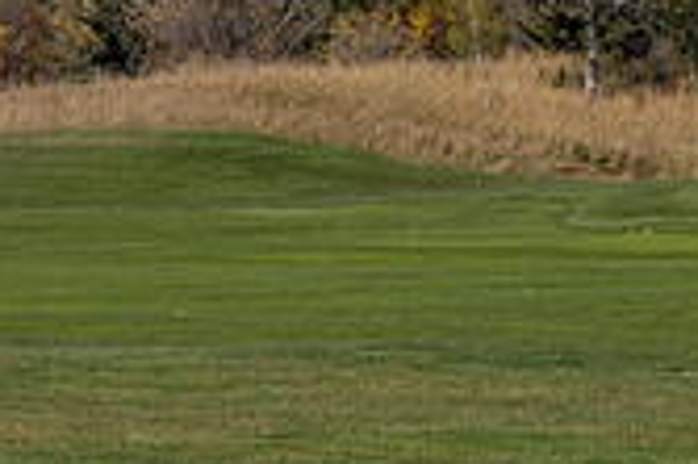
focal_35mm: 327
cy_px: -240
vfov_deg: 4.2
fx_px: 6334
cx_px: 397
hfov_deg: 6.3
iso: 400
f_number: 13
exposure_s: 1/1000
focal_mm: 94
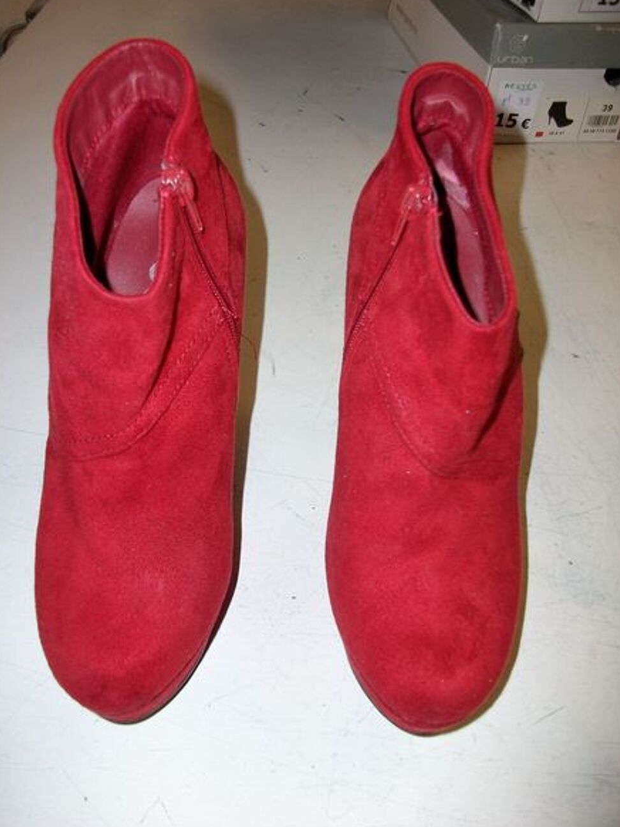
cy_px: 403
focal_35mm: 33
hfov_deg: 43.0
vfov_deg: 55.3
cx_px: 309
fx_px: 788
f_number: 2.9
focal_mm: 5.7
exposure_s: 1/40
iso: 125
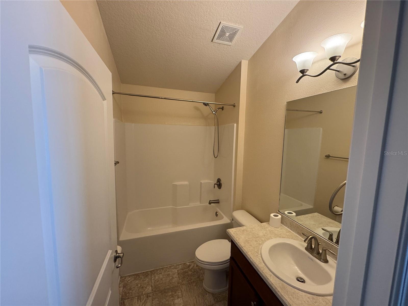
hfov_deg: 102.1
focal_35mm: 14
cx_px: 204
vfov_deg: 85.7
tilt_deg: -6.3
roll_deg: -0.7
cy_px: 153
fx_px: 165
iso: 200
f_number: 2.2
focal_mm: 2.22
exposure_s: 1/120
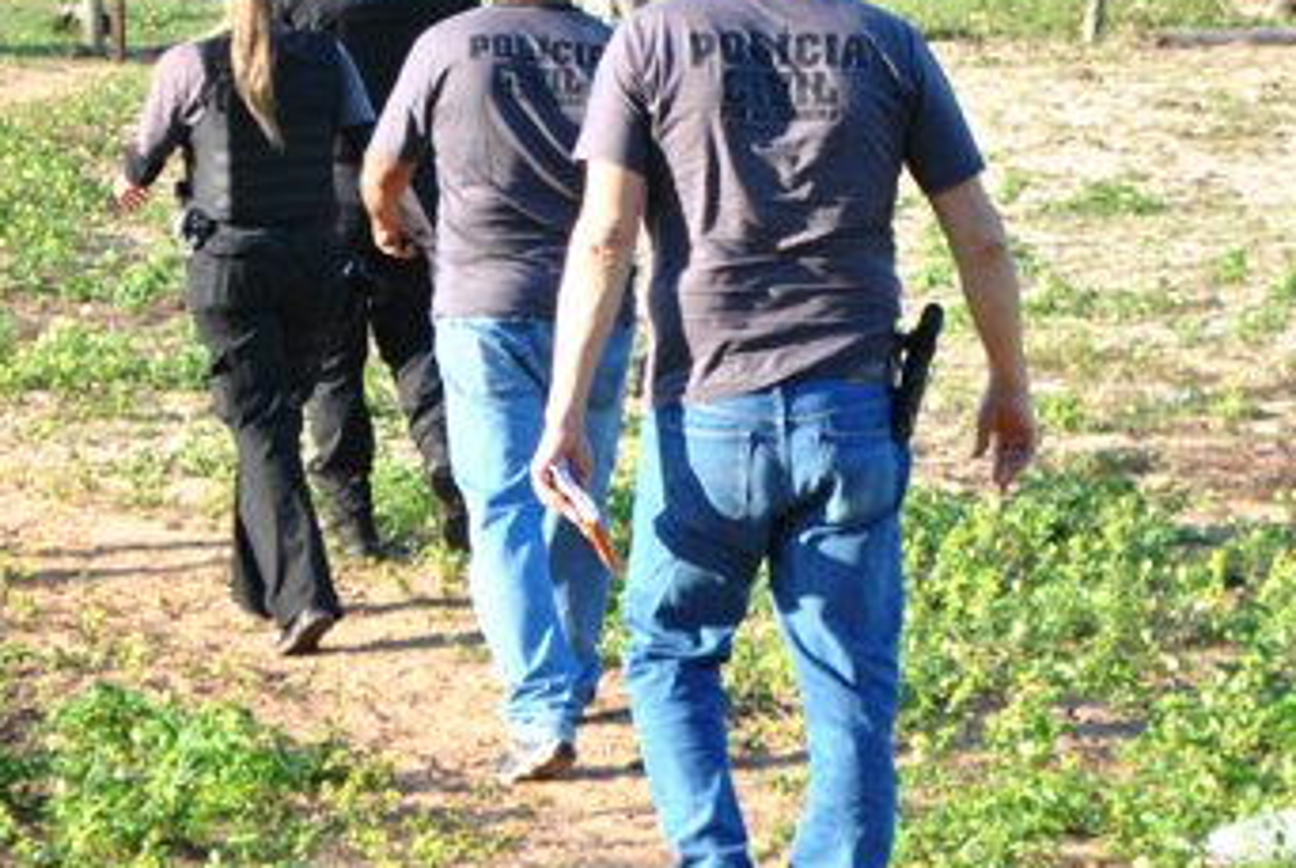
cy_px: 413
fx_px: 6963
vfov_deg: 7.1
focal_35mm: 193
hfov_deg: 10.6
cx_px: 773
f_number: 5.6
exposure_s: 1/400
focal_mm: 55
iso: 500
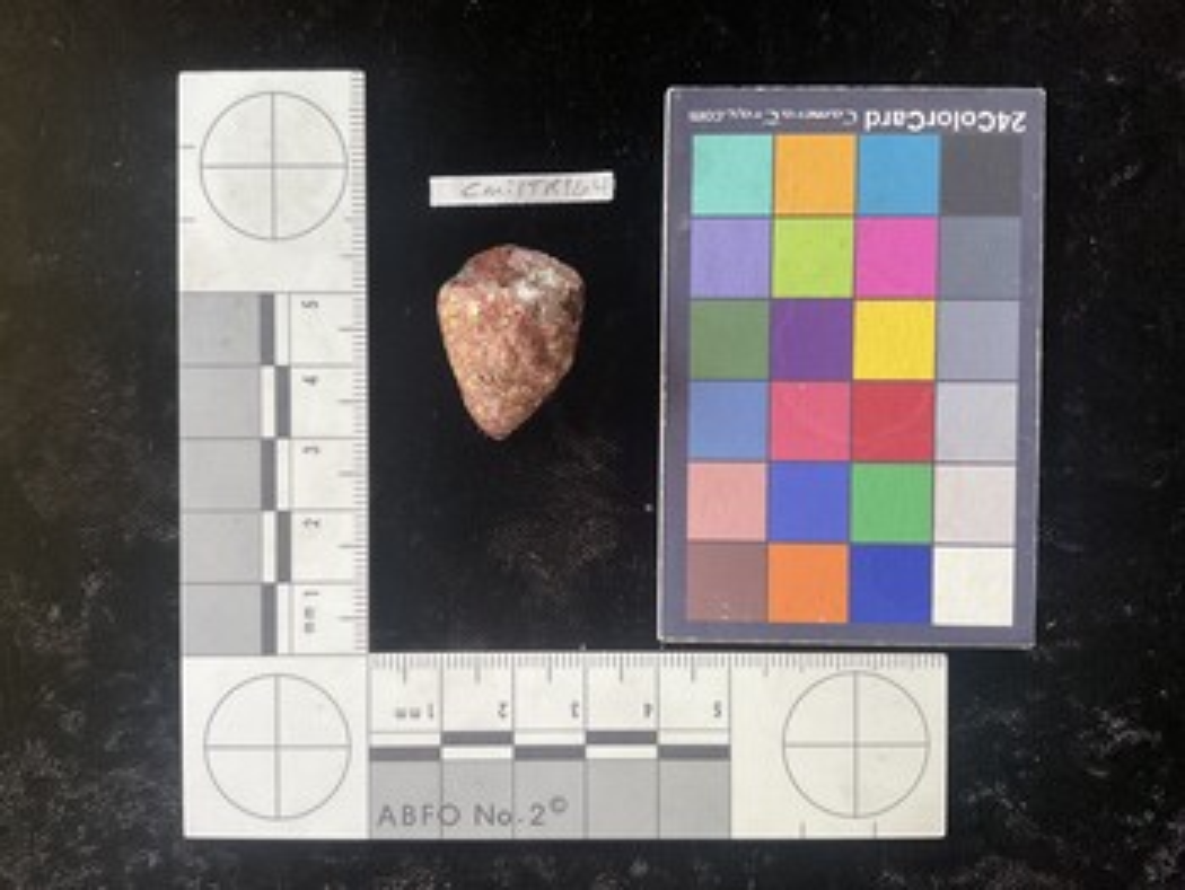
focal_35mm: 29
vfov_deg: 48.3
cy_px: 445
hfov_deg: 61.6
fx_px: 993
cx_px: 592
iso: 64
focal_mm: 3
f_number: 1.8
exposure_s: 1/60
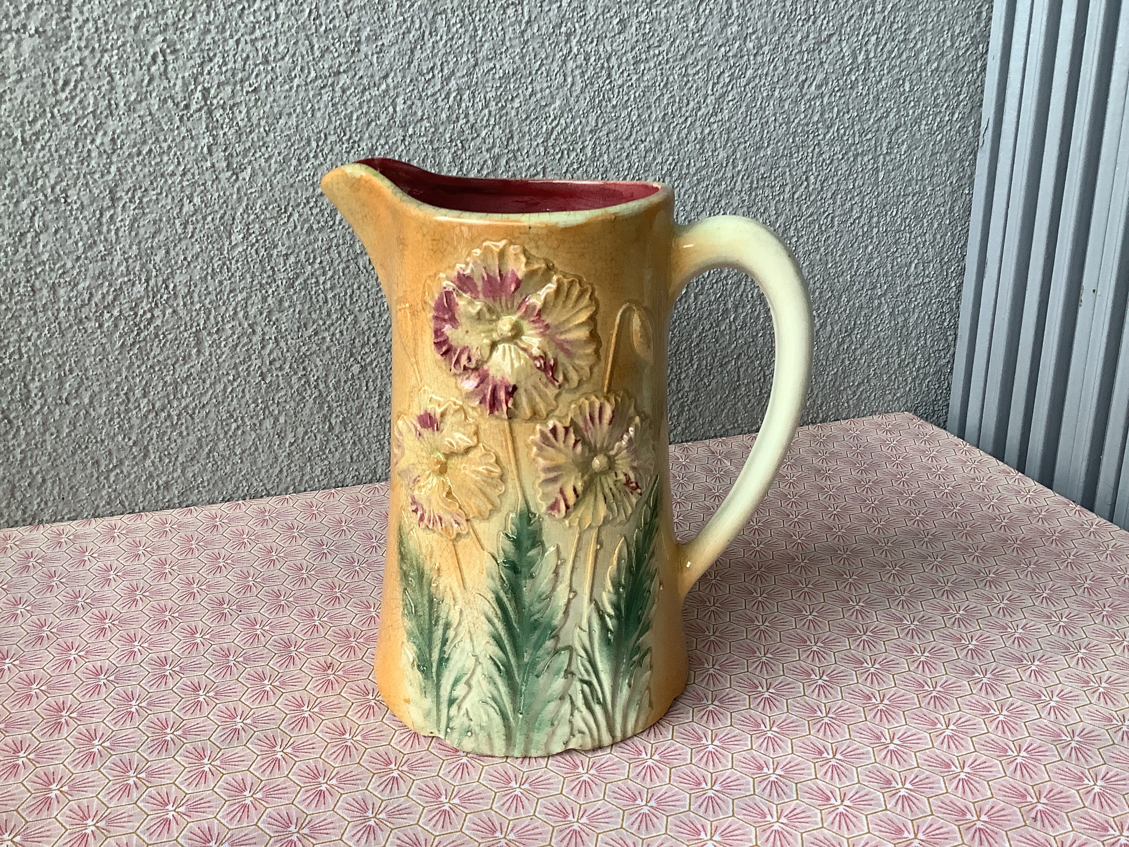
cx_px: 564
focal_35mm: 31
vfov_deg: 45.4
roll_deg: +0.3
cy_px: 424
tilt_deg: -19.1
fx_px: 1011
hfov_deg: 58.4
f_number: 2.4
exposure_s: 1/50
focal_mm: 3.3
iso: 80
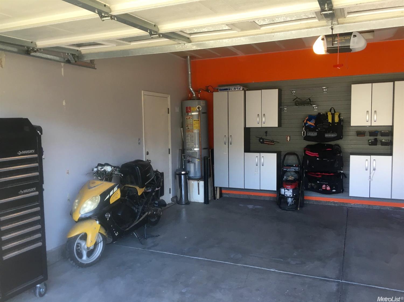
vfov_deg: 48.2
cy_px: 151
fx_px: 338
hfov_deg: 61.7
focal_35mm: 29
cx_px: 202
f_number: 2.2
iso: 25
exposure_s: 1/30
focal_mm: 4.15
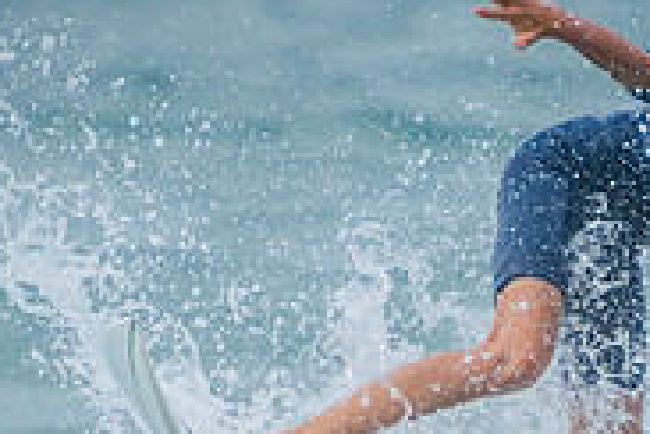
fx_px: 34339
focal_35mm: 1902
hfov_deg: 1.1
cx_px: 444
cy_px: 535
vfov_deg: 0.7
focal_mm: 400
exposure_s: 1/2000
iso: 640
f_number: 5.6
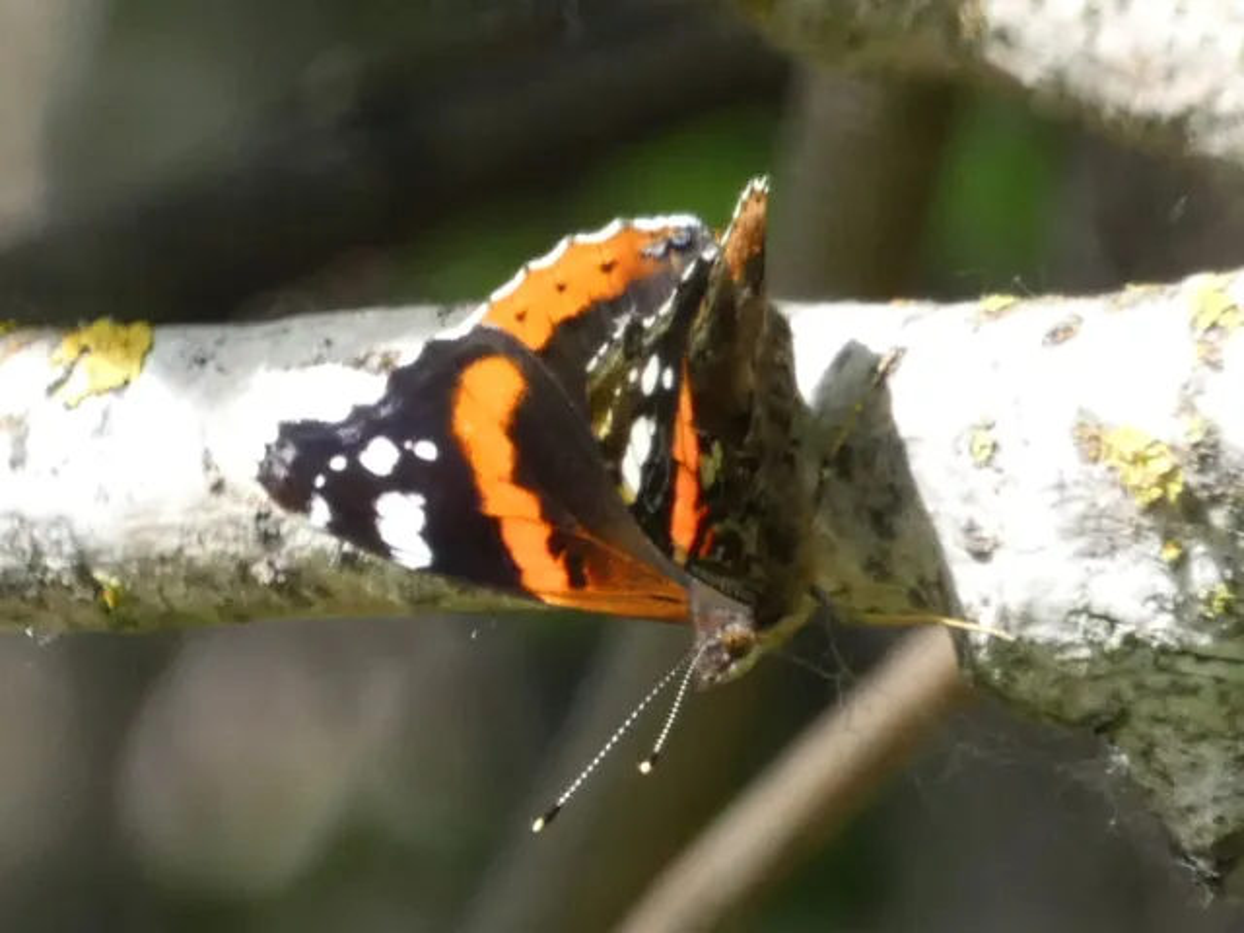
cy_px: 466
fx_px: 30726
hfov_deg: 2.3
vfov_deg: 1.7
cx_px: 622
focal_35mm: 855
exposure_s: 1/125
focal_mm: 153.1
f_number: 5.6
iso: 200
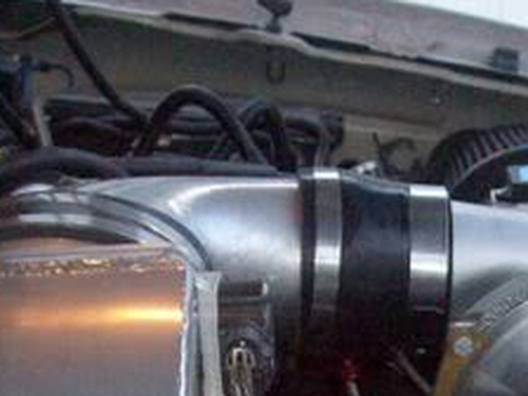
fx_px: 1571
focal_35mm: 103
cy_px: 486
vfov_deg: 13.9
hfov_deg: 19.1
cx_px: 266
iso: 400
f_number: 2.7
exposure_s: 1/128
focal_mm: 6
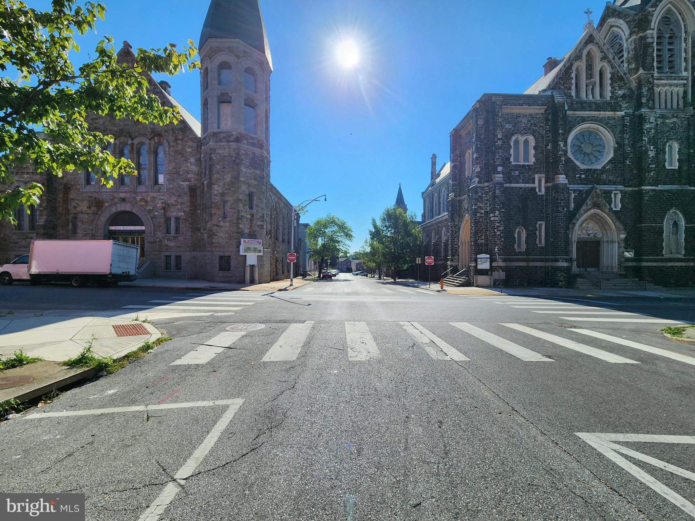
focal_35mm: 13
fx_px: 261
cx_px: 348
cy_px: 260
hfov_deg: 106.2
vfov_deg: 89.9
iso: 50
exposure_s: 1/3399
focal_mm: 2.2
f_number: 2.2
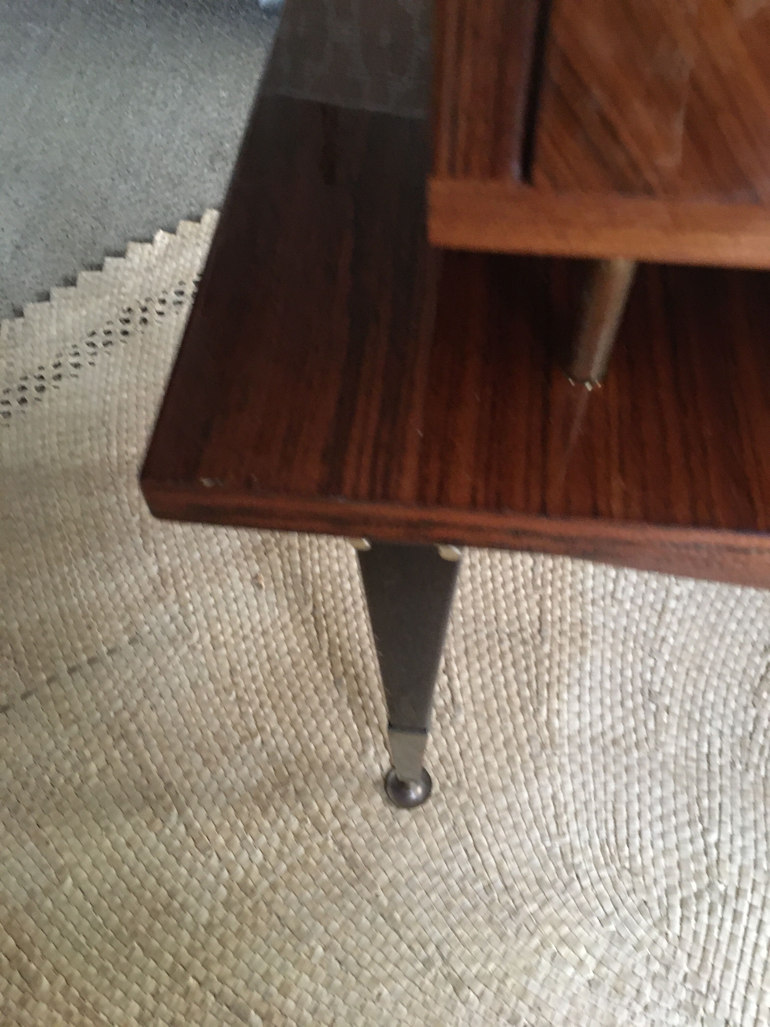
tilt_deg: -56.1
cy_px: 514
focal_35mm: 29
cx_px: 385
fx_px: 860
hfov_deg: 48.2
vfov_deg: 61.7
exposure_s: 1/17
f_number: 2.2
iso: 400
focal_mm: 4.15
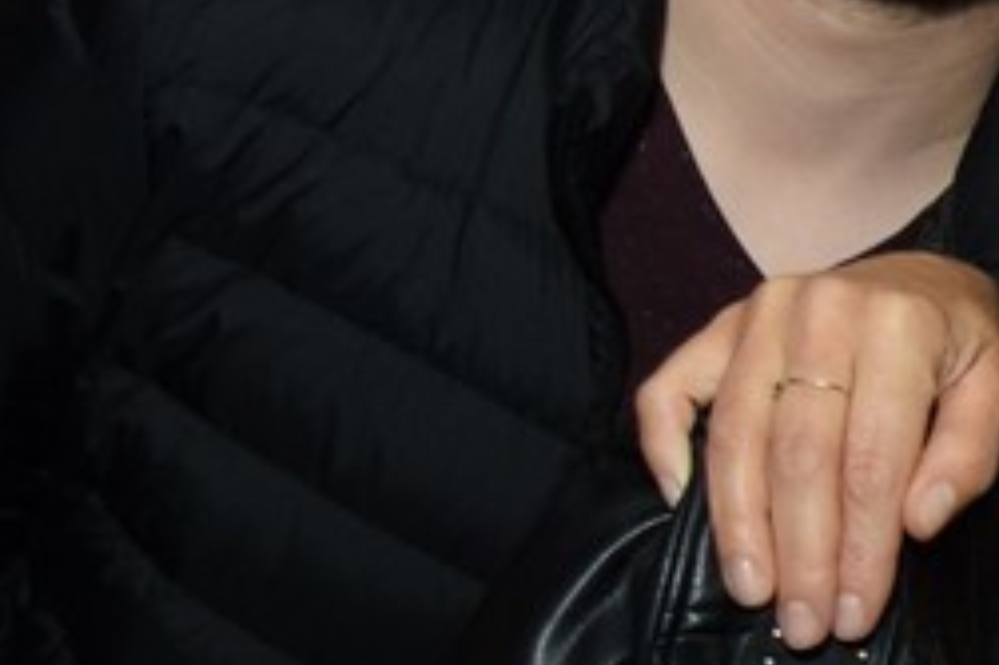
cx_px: 1869
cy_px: 474
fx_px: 3522
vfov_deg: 10.8
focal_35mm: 127
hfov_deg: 14.1
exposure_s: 1/40
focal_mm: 21
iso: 1600
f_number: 3.5
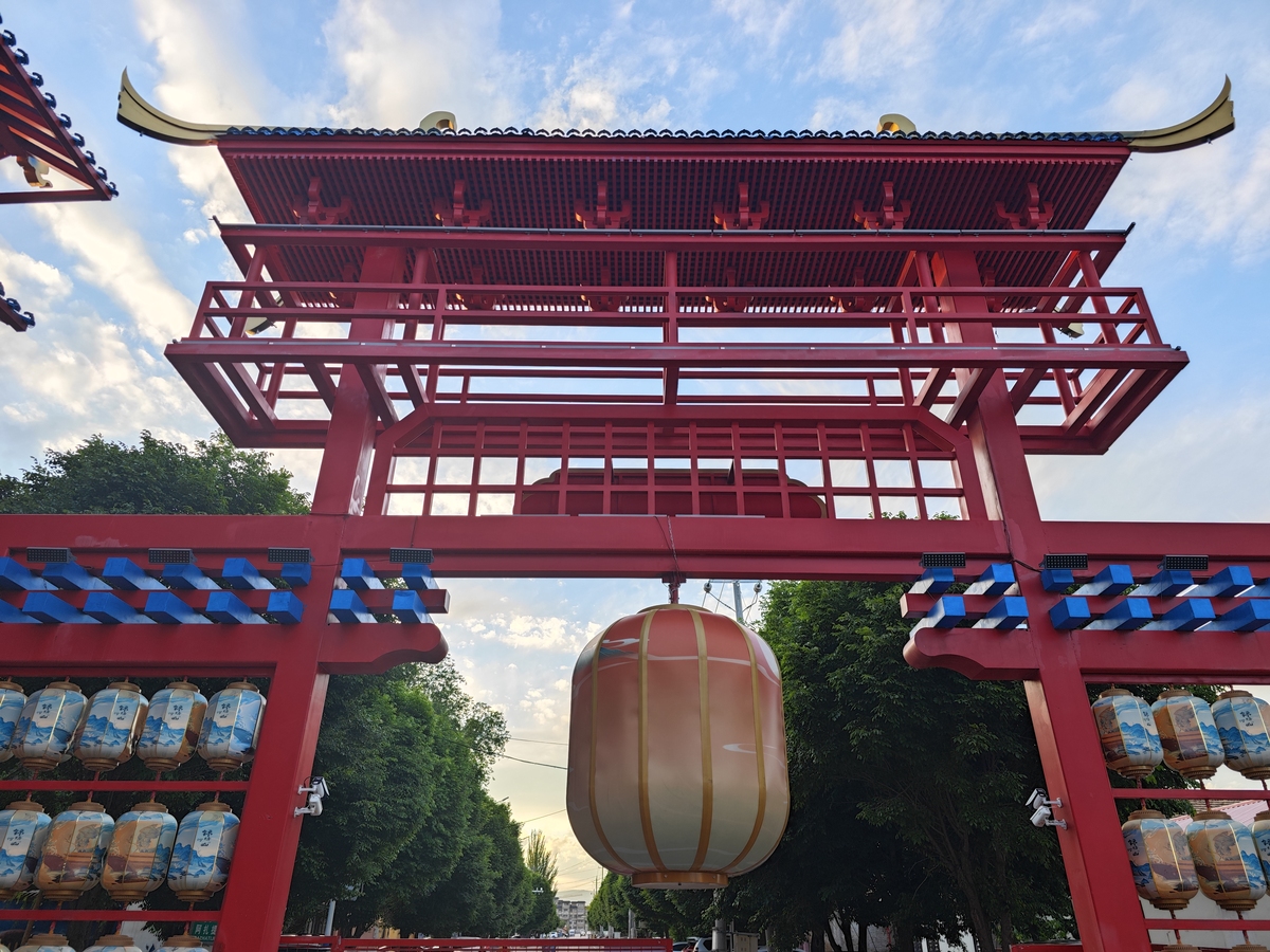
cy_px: 476
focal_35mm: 23
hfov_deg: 73.9
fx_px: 844
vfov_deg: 58.9
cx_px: 635
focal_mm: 8.7
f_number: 1.9
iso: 80
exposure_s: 1/100
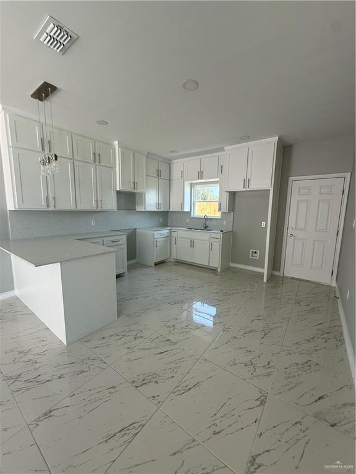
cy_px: 237
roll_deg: -0.8
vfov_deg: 102.1
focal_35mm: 14
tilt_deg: -6.8
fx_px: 192
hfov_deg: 85.7
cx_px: 178
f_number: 2.2
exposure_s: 1/117
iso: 64
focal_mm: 2.22
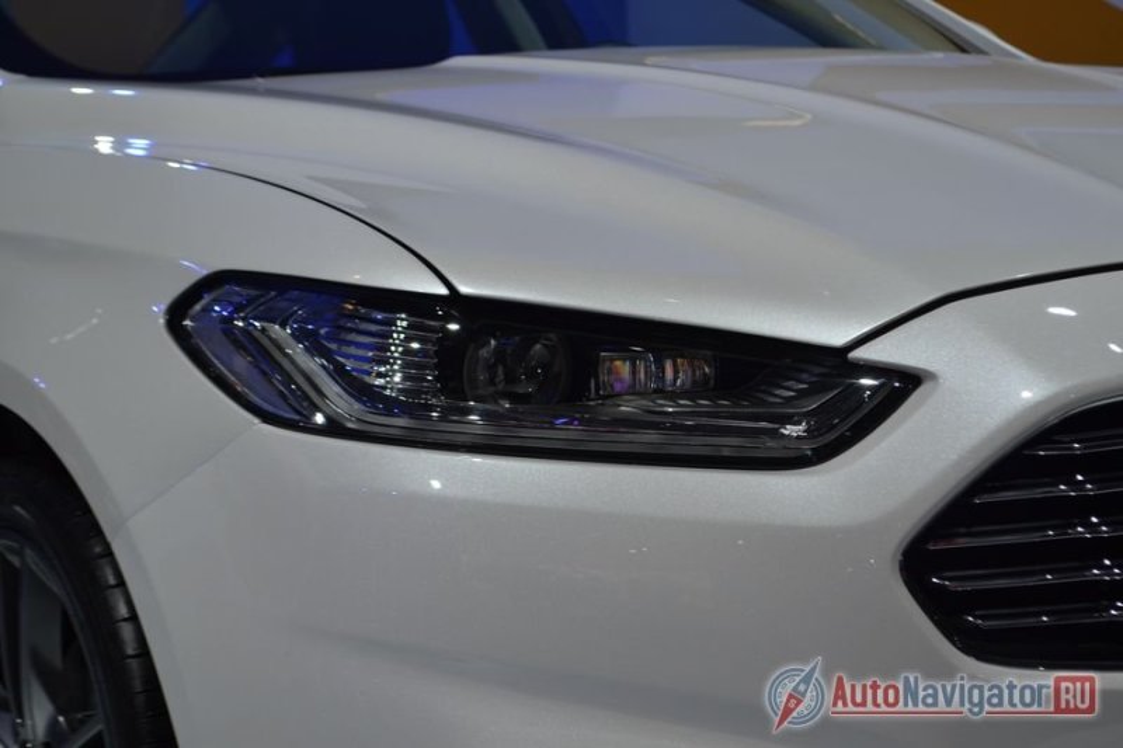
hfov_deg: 24.6
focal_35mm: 82
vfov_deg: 16.5
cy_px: 374
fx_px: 2573
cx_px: 562
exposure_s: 1/125
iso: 200
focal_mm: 55
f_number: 5.6
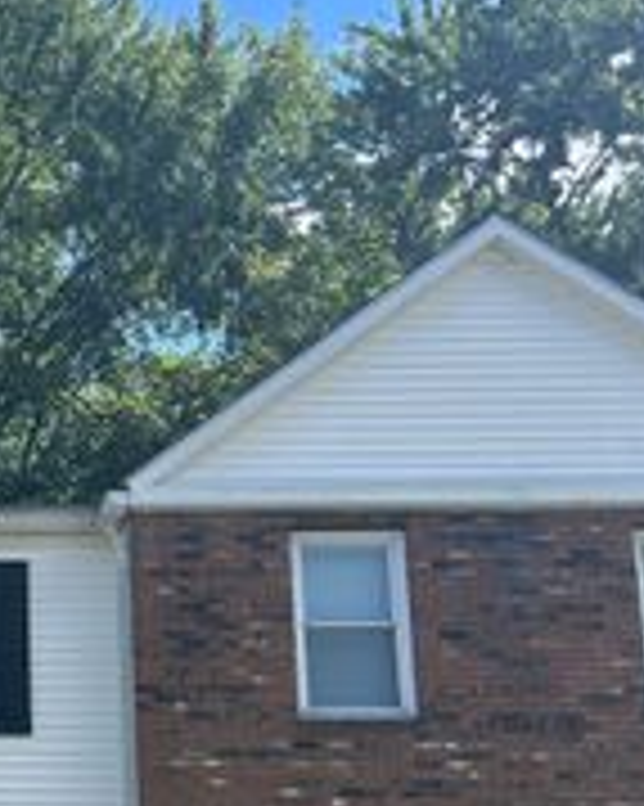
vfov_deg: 26.1
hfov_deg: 19.3
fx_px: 1693
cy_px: 687
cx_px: -270
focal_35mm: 71
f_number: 1.5
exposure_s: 1/1869
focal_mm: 5.7
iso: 50
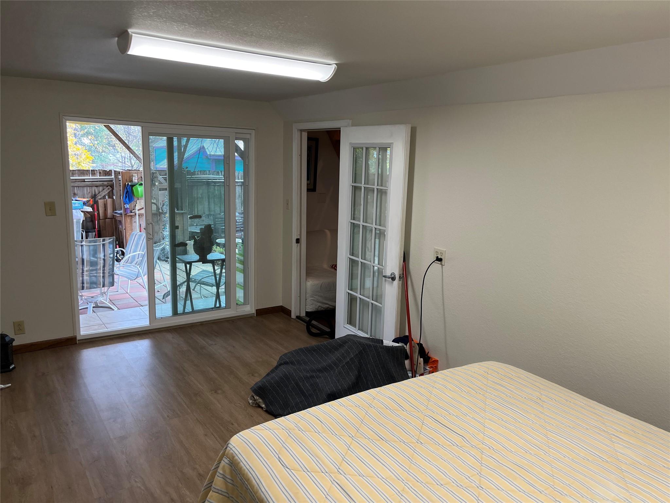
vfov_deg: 53.1
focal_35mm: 26
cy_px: 252
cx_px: 335
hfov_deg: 67.3
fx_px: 503
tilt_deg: -11.5
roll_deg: -1.4
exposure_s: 1/120
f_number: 1.6
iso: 80
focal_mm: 5.1
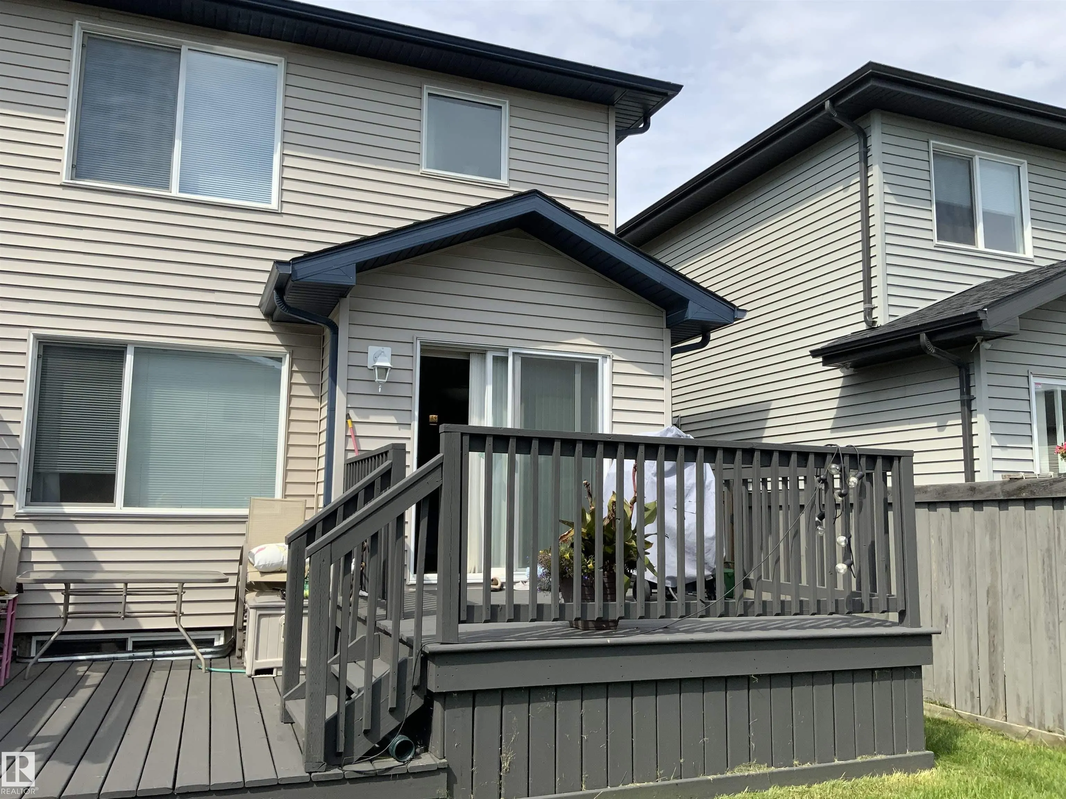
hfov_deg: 61.7
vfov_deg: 48.2
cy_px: 400
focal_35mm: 29
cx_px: 533
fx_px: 893
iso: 16
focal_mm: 3
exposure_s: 1/1626
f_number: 1.8
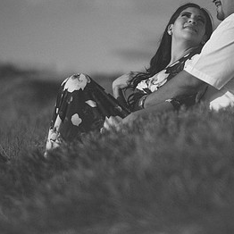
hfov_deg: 10.9
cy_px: 79
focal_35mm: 160
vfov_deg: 10.9
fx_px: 1224
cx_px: 172
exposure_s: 1/4000
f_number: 1.8
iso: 64
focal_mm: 85
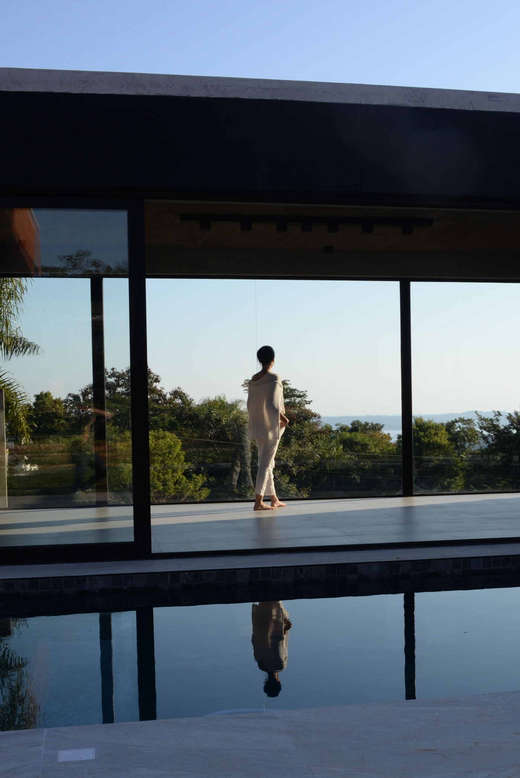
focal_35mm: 50
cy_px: 457
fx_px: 1082
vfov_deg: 39.5
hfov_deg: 26.8
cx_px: 354
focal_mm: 35
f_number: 14
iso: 400
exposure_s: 1/200
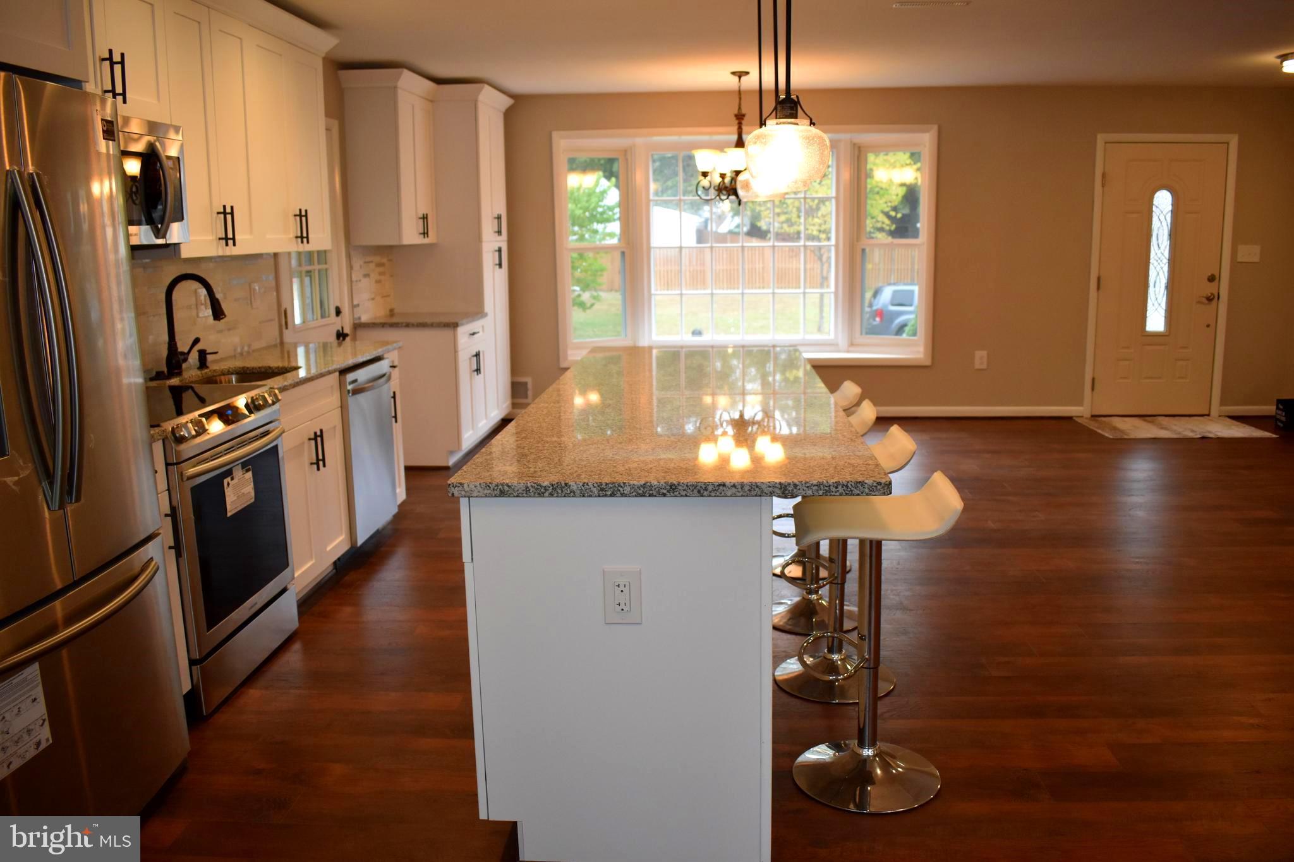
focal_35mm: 27
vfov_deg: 47.9
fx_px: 970
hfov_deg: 67.4
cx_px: 647
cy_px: 431
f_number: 3.5
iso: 800
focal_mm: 18
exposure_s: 1/160
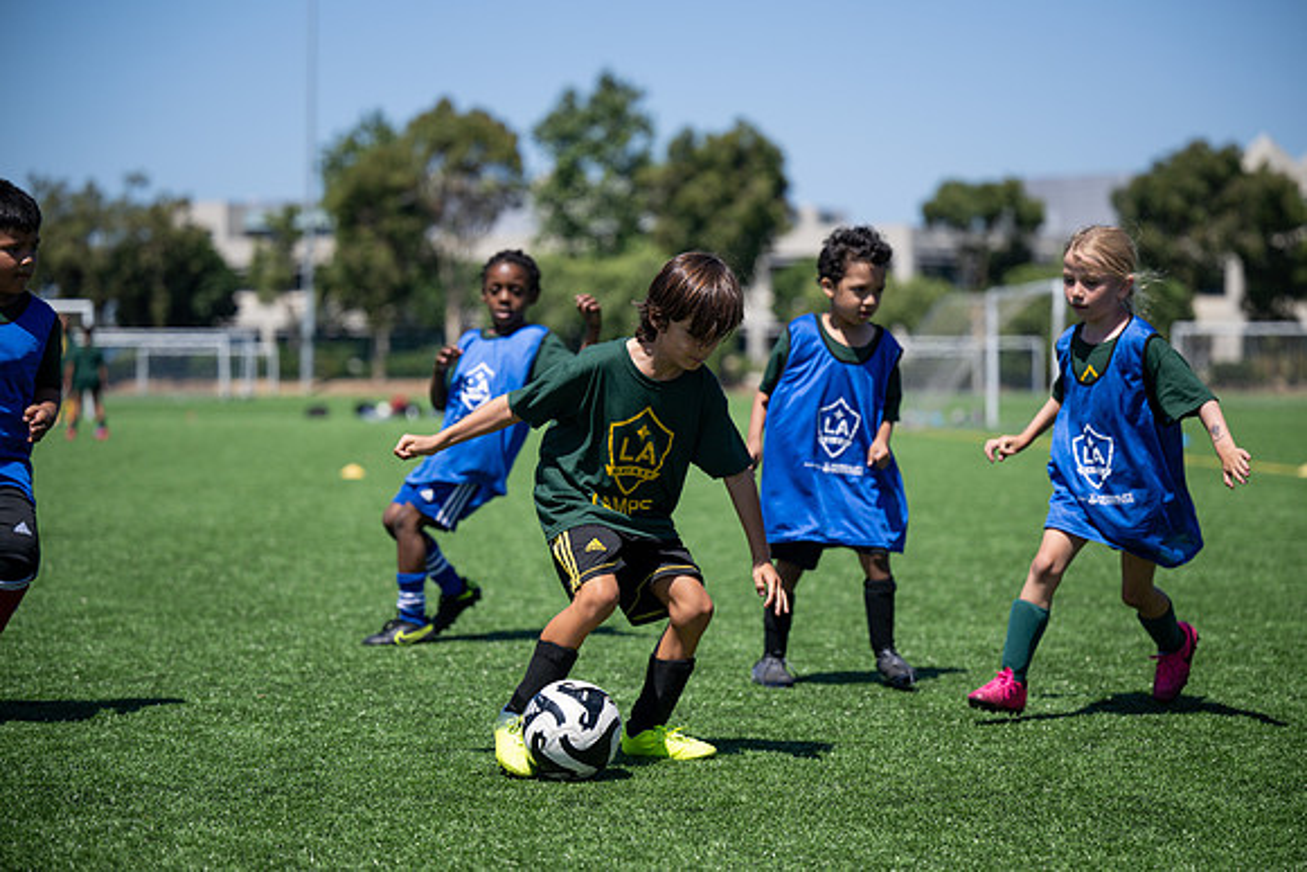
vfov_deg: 14.7
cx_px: 654
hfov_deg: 21.9
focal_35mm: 93
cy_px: 436
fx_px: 3377
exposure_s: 1/2500
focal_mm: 93
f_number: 2.8
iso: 160
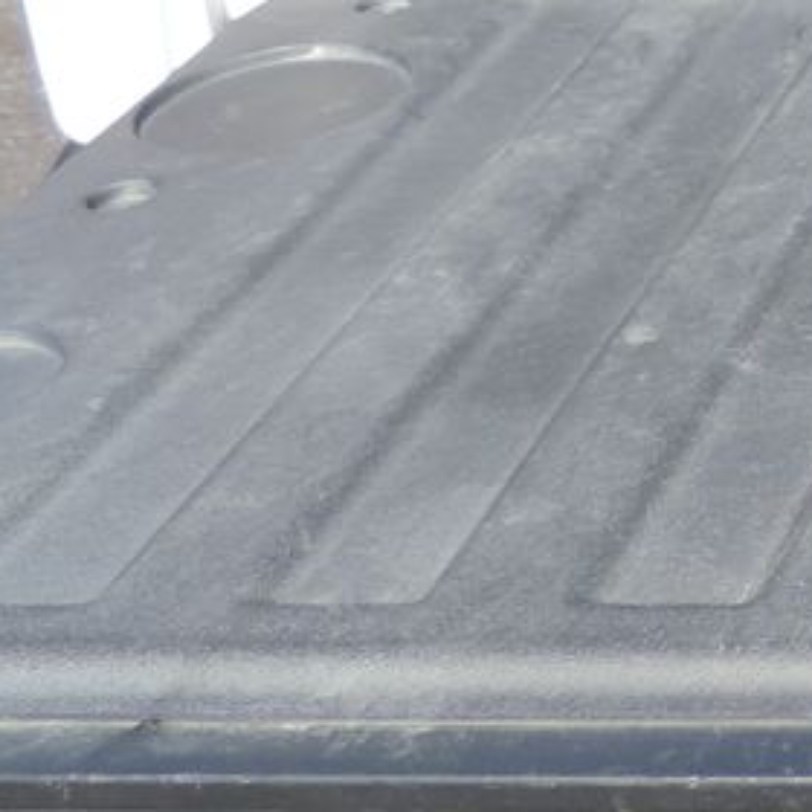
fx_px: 2574
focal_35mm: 97
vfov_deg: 16.6
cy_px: -325
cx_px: 1641
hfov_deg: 14.7
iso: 80
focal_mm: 4.3
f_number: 3
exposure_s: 1/500
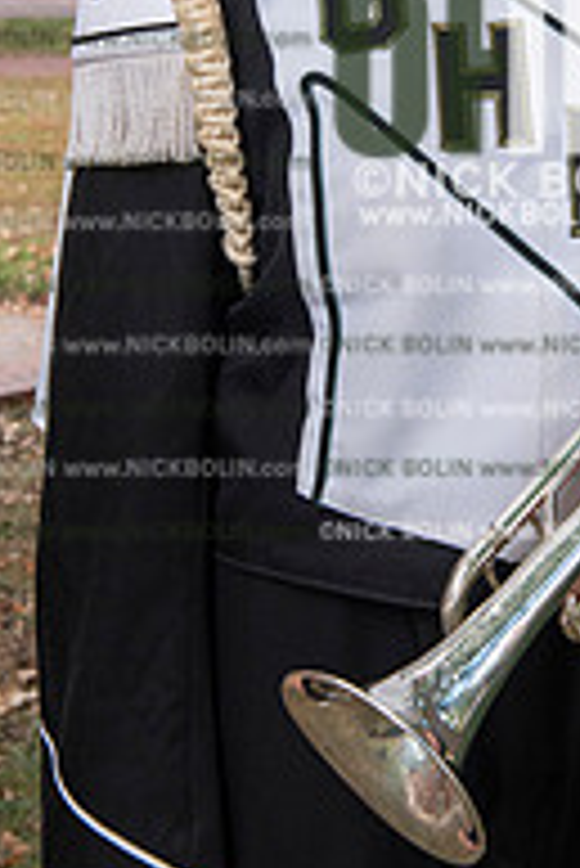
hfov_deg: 12.2
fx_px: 2702
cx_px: 522
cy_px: 99
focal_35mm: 112
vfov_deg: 18.0
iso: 500
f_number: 8
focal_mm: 48
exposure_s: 1/100
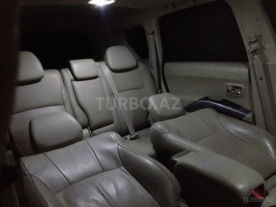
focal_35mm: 35
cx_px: 138
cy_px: 104
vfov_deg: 40.7
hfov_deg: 52.6
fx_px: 279
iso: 800
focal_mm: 4.28
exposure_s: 1/15
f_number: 2.4
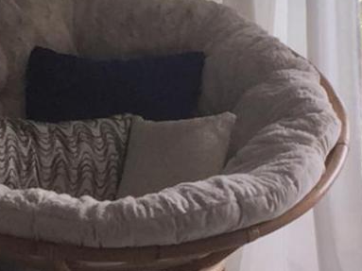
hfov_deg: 9.1
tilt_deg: -13.9
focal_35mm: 218
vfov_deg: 6.8
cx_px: 167
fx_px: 2279
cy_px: 253
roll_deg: -0.9
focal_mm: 4.15
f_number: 2.2
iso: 32
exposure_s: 1/231
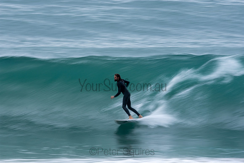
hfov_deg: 2.7
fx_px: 5084
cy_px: 82
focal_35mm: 750
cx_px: 122
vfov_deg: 1.8
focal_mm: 500
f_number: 22
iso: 100
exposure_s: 1/20
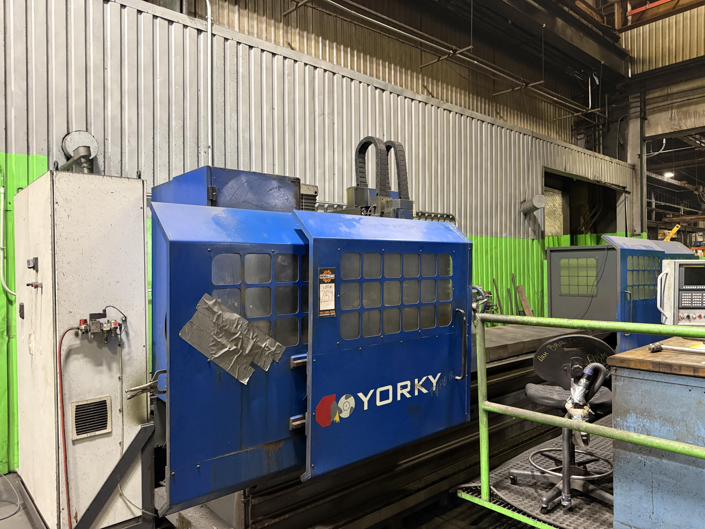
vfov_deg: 56.8
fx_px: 489
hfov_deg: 71.6
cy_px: 264
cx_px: 352
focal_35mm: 24
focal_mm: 6.76
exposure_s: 1/40
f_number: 1.78
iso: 640
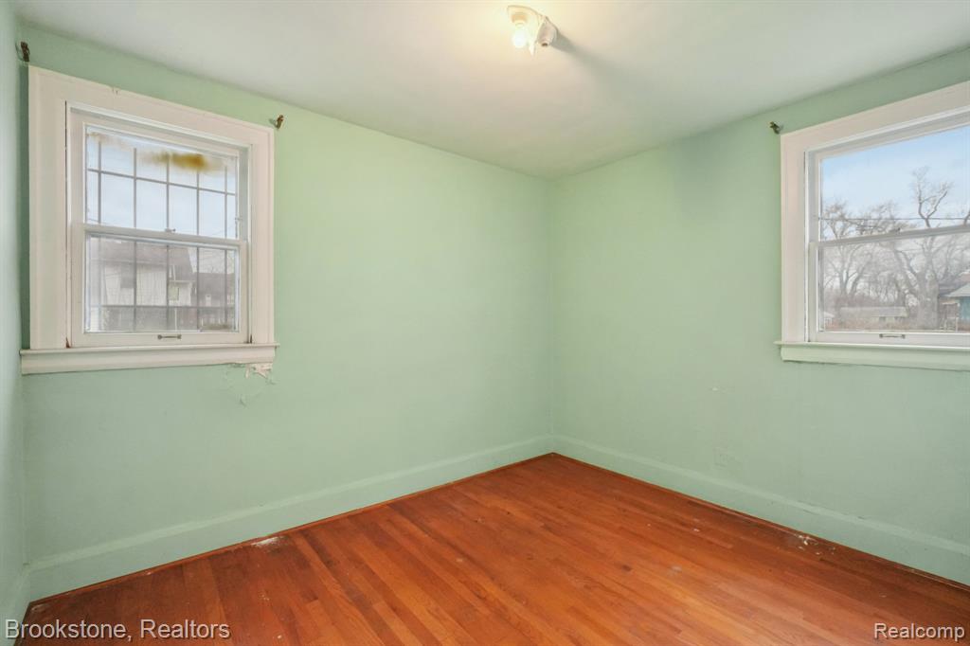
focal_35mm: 15
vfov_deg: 77.3
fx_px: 404
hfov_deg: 100.4
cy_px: 323
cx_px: 485
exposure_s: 1/30
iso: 1600
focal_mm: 10
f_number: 8
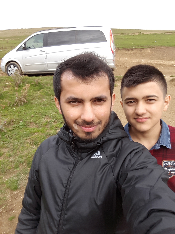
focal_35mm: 23
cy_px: 117
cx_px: 88
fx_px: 155
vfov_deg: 73.9
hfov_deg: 58.9
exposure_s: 1/330
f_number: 1.9
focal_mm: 2
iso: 50
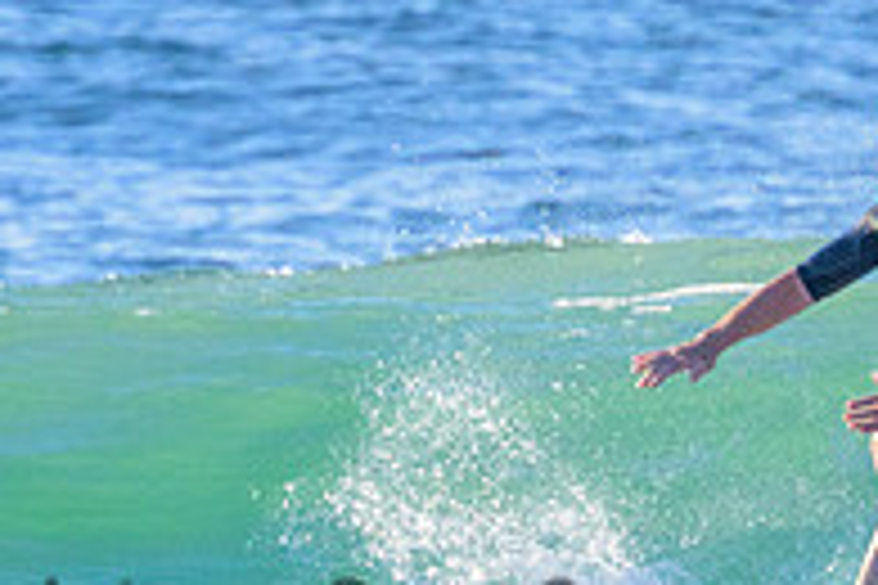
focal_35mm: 3262
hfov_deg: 0.6
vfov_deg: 0.4
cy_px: 683
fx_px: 79550
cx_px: 721
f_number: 11
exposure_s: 1/2000
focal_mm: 800
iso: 2800
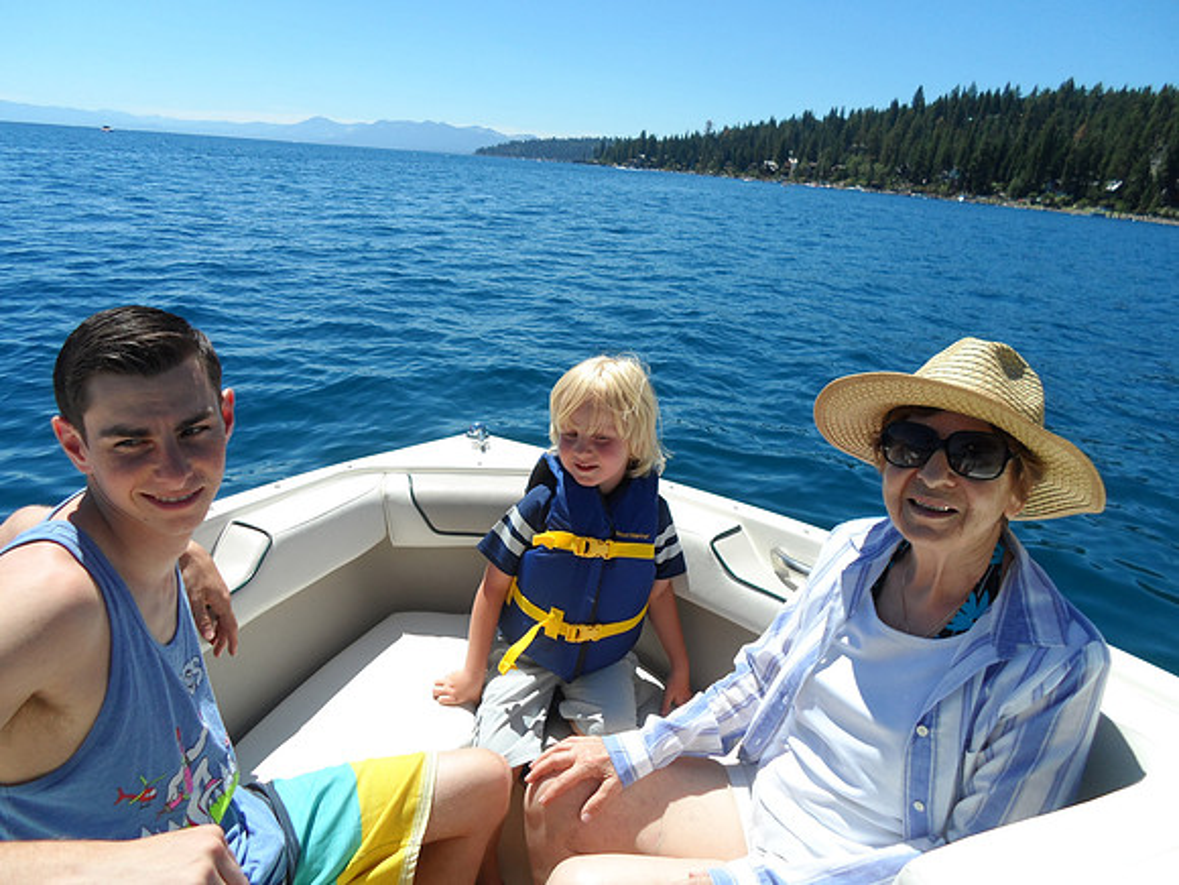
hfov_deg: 69.4
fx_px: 851
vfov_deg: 54.9
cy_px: 442
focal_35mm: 25
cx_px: 590
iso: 80
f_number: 2.5
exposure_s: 1/2000
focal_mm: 4.5
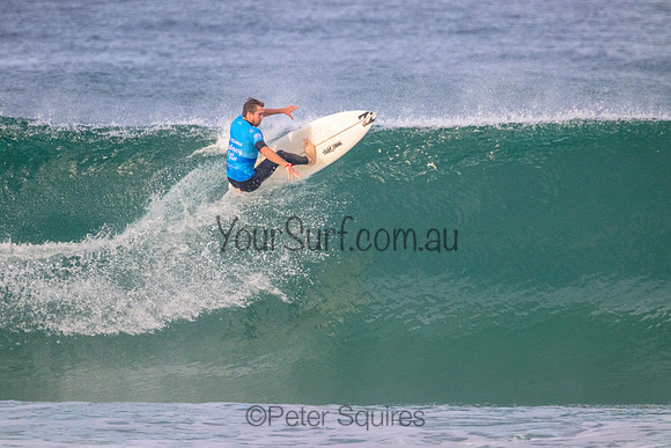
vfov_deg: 1.7
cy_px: 218
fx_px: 15340
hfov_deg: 2.5
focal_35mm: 823
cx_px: 326
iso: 4500
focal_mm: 800
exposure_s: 1/2000
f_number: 11
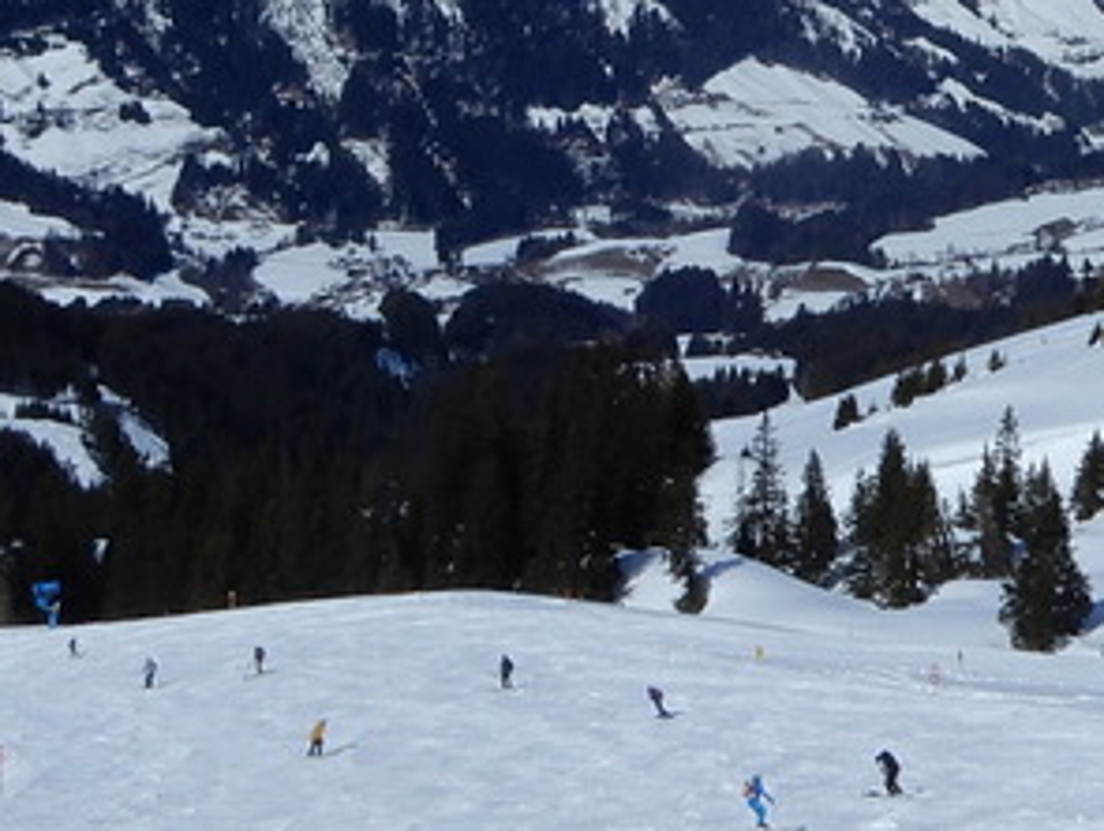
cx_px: 913
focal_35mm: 104
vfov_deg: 14.1
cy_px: 45
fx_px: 3321
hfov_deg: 18.7
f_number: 5
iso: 80
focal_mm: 4.3
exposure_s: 1/2000
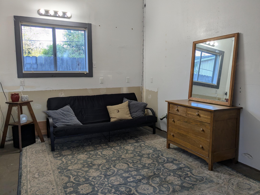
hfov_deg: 65.3
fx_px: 203
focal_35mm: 27
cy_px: 98
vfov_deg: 51.4
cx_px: 130
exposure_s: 1/60
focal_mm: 4.38
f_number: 1.73
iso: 49
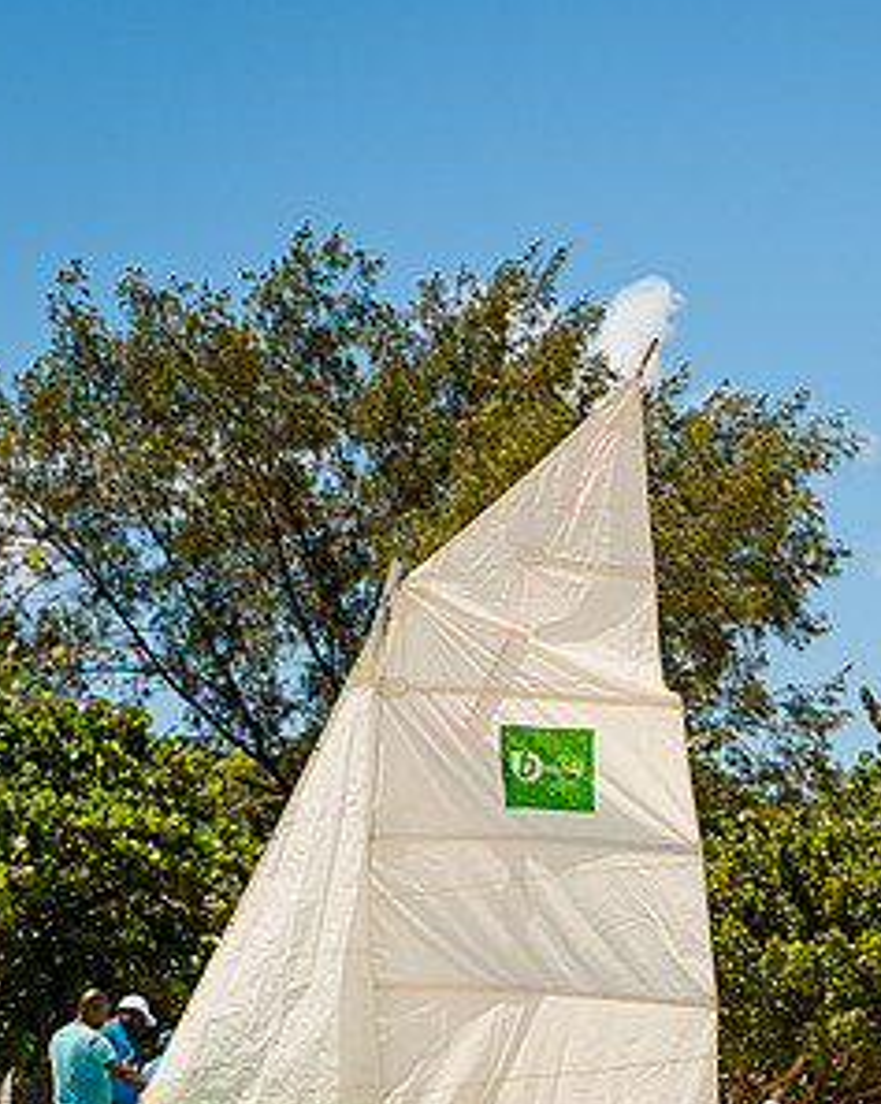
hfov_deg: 9.5
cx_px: 1015
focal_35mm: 160
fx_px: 5223
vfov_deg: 12.1
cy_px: 707
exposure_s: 1/320
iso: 90
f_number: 8
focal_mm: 70
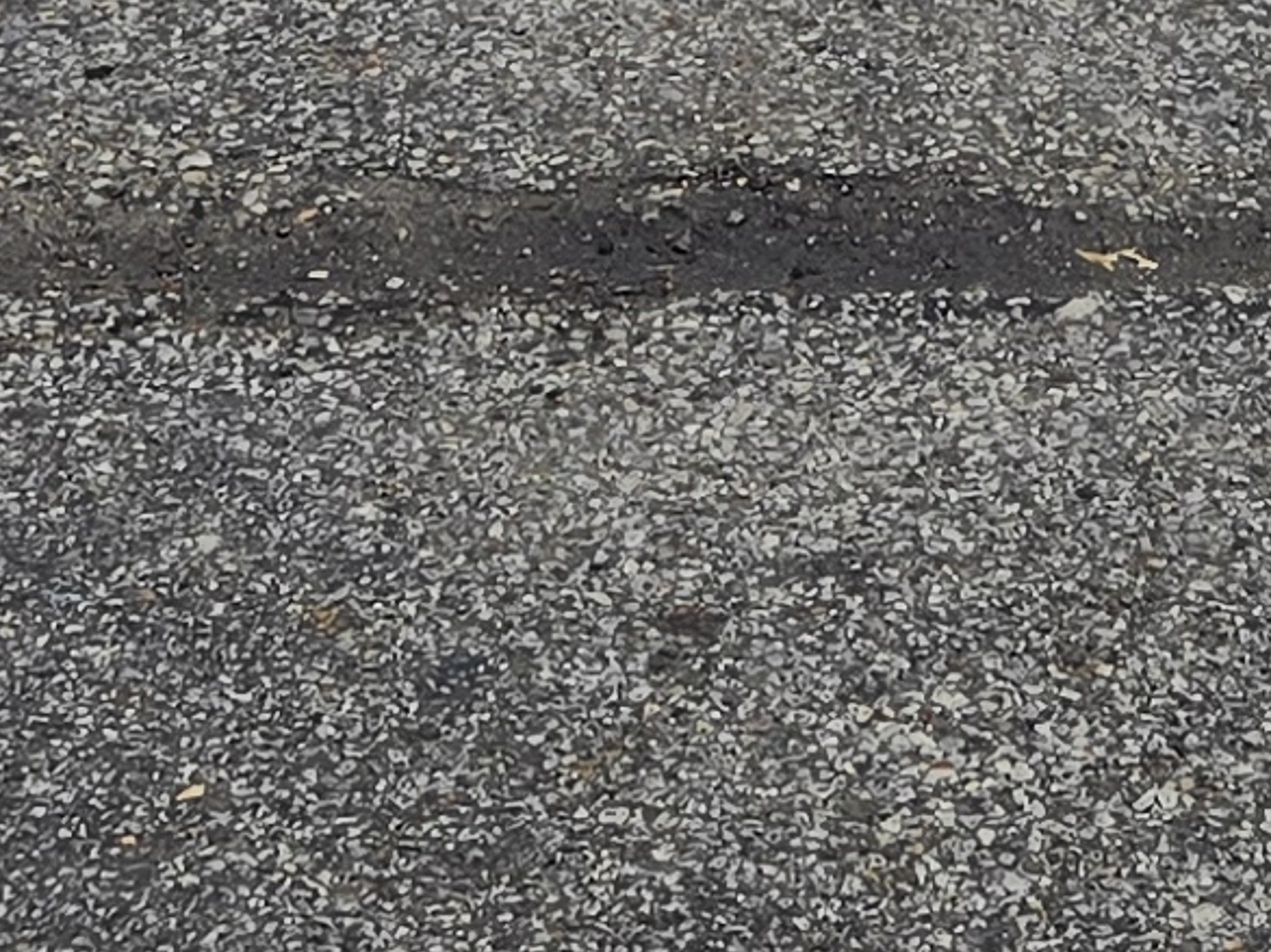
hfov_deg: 12.5
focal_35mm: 157
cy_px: -922
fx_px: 5762
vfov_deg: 8.9
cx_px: 1037
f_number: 1.8
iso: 25
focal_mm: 5.4
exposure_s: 1/1044
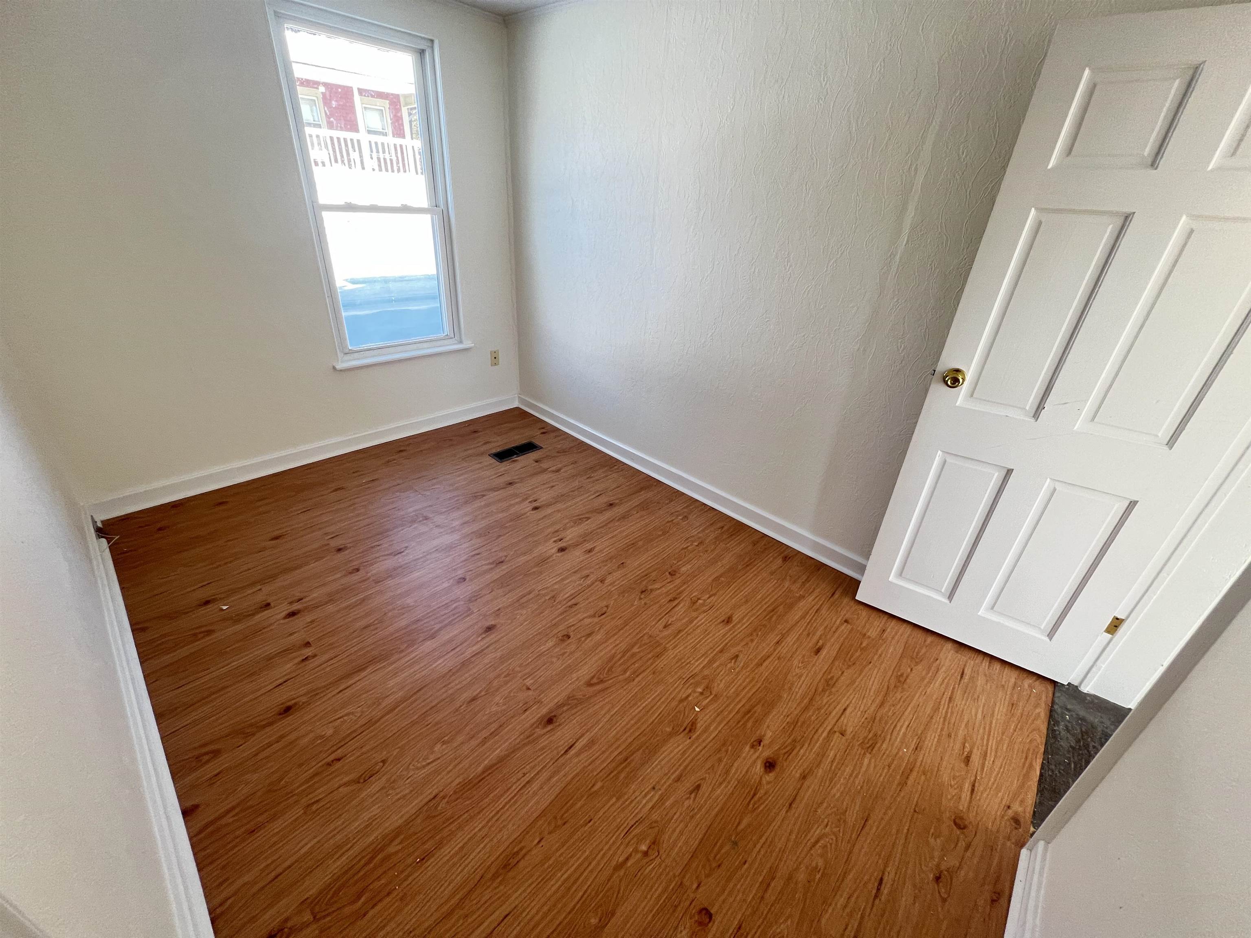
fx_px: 470
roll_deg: -2.8
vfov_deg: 89.9
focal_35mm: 13
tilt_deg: -28.9
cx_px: 626
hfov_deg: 106.2
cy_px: 469
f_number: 1.8
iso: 160
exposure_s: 1/99
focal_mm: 1.57
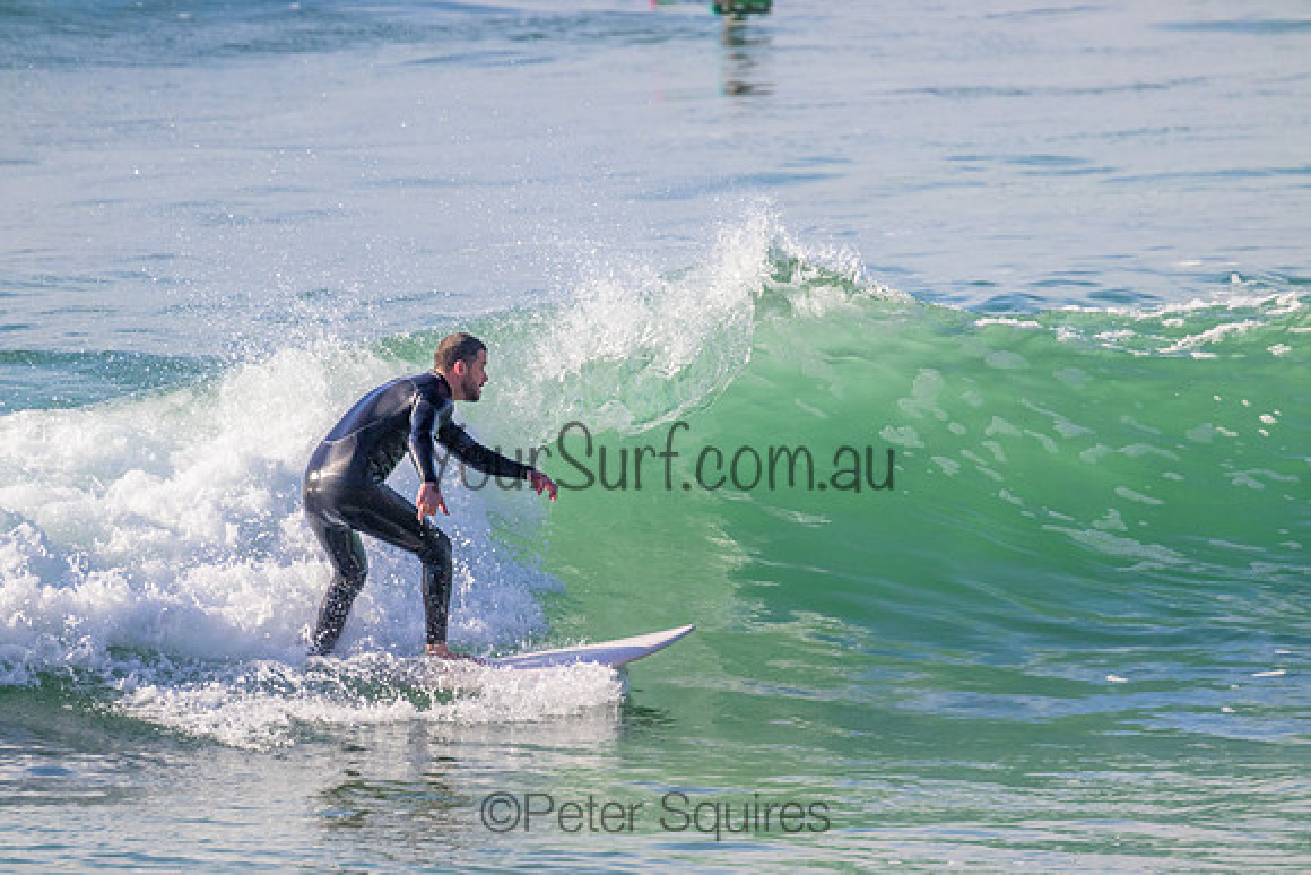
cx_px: 656
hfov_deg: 2.6
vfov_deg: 1.7
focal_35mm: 800
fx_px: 29139
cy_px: 438
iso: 2200
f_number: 11
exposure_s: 1/2000
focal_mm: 800
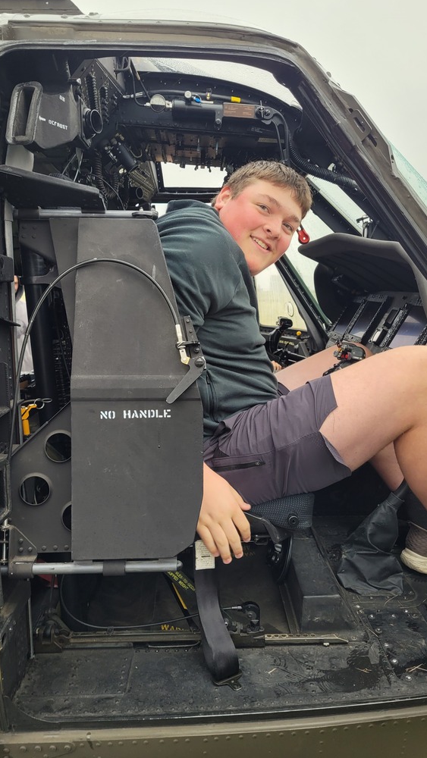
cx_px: 206
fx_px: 583
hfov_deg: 40.2
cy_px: 371
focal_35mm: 29
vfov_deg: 66.0
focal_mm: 5.4
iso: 40
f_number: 1.8
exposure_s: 1/120
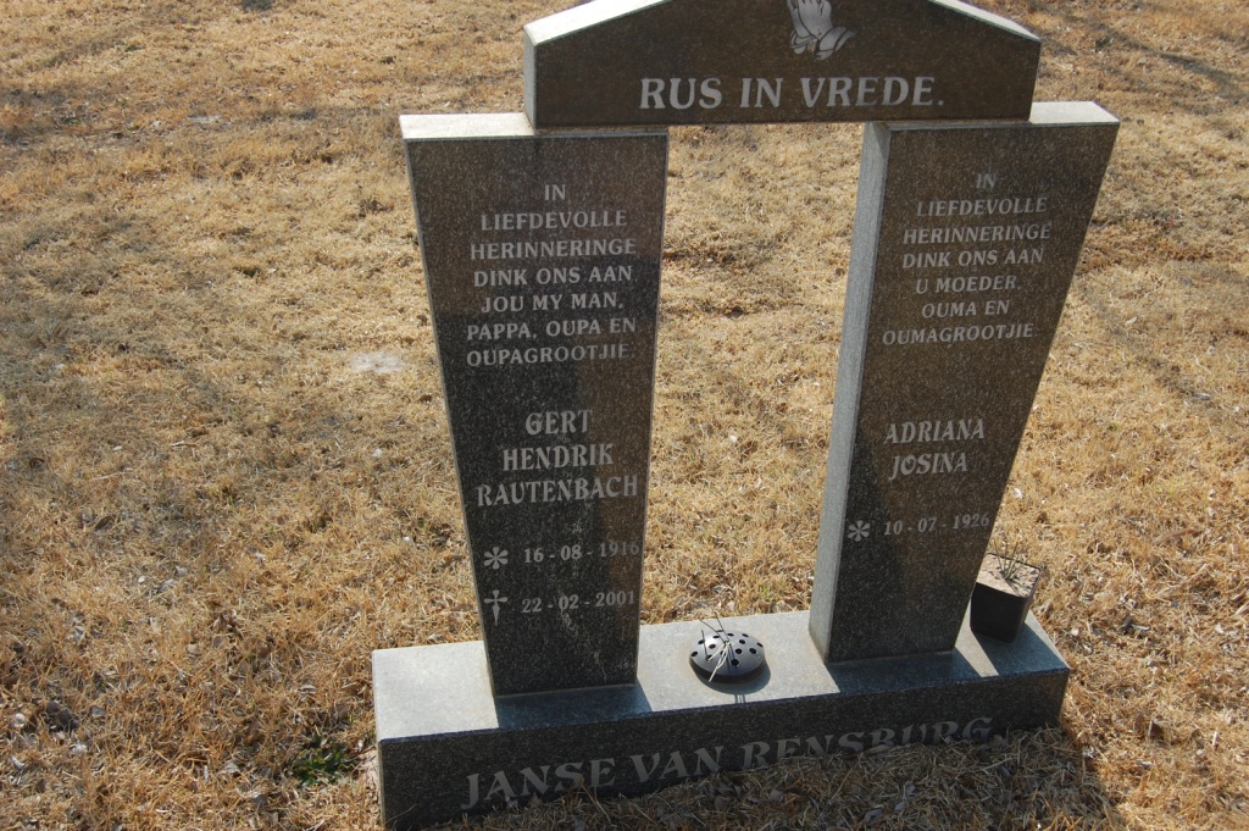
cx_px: 624
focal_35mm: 42
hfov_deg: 46.4
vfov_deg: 31.8
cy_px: 416
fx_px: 1456
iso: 200
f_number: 7.1
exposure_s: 1/200
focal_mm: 28
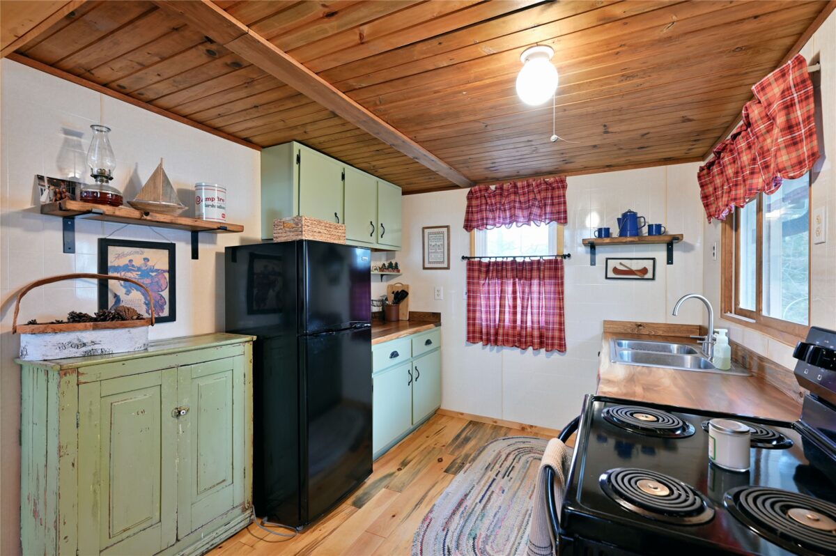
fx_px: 371
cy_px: 278
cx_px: 418
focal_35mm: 16
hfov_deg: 96.8
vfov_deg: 73.6
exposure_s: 1/2
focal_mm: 16
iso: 100
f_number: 5.6
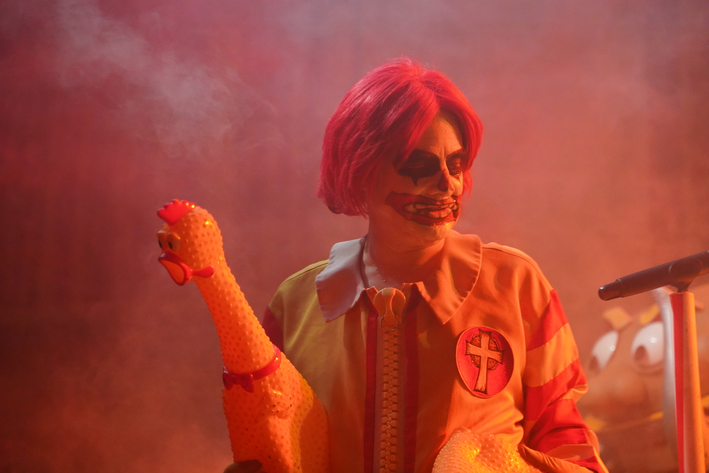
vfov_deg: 13.0
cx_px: 354
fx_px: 2068
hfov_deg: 19.5
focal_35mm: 105
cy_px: 236
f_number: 4
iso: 8000
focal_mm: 105
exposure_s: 1/160
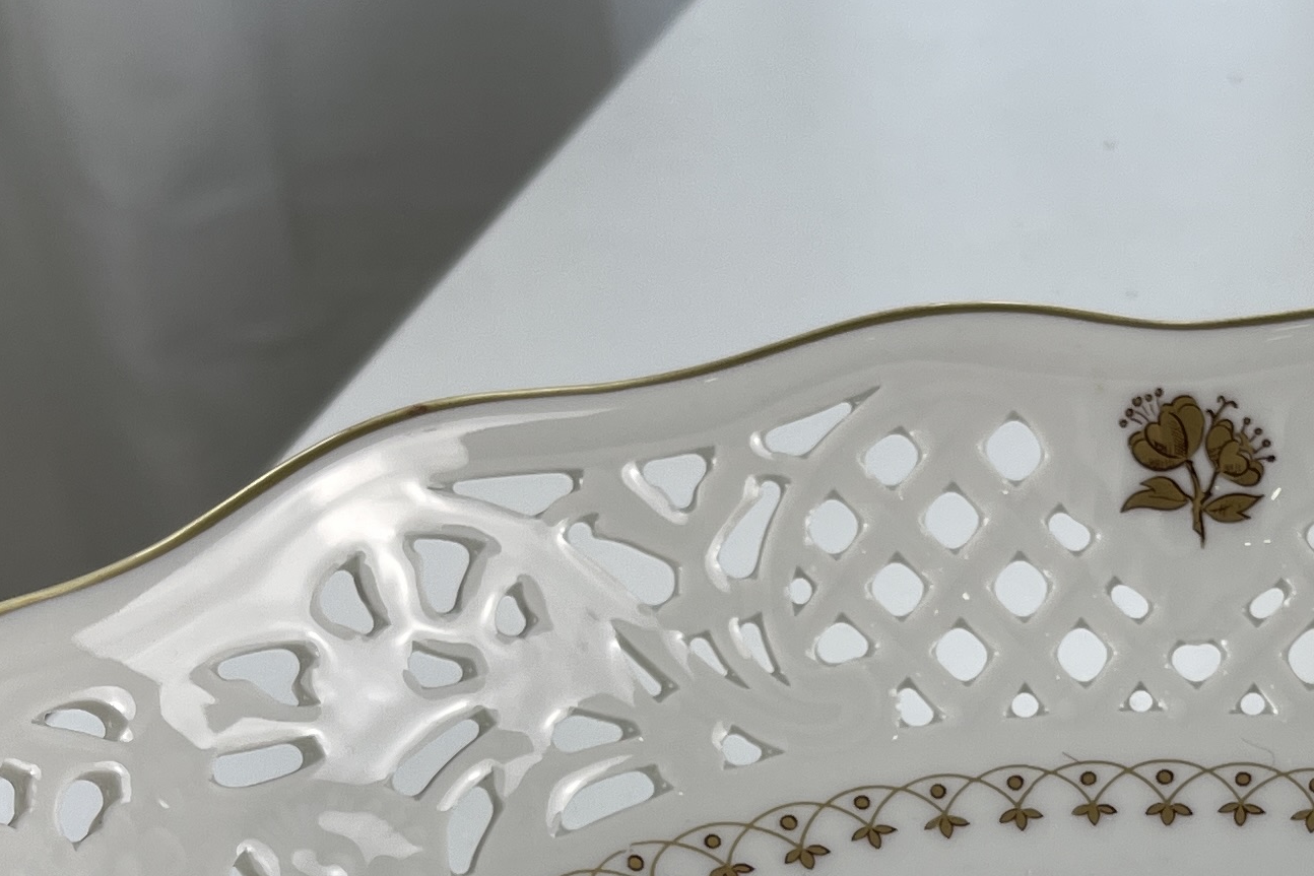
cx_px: 1054
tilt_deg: -34.7
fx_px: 2957
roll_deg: +2.6
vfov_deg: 16.3
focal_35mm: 81
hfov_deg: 24.6
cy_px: 990
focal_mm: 5.1
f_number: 1.6
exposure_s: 1/214
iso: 32
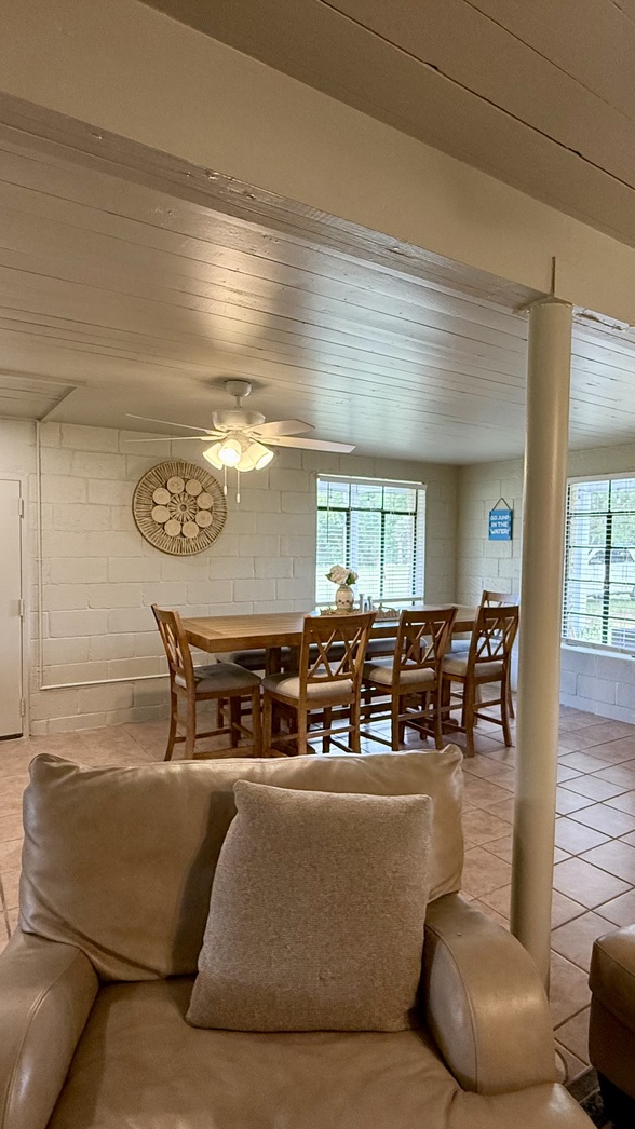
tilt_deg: -2.6
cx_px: 382
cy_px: 579
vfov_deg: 83.8
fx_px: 629
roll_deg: -1.3
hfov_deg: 53.2
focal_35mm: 21
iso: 320
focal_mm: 2.22
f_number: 2.2
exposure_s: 1/120
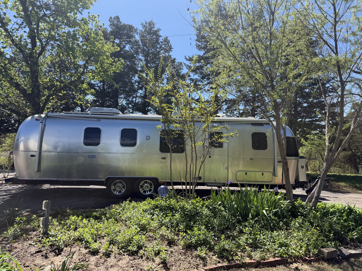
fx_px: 251
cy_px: 136
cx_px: 181
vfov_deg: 56.8
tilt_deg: +2.9
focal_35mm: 24
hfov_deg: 71.6
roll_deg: -0.3
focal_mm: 6.76
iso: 80
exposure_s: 1/2801
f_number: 1.78
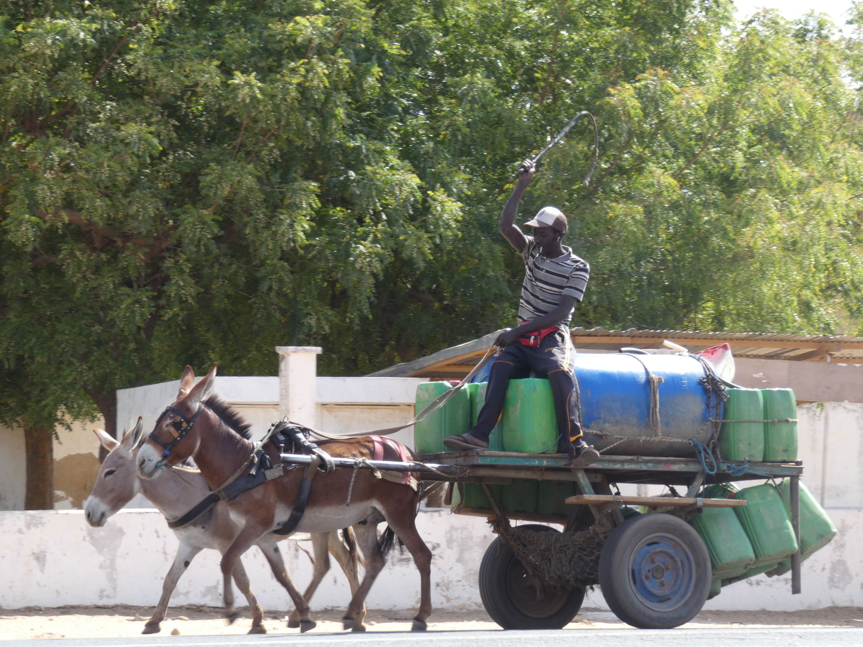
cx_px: 432
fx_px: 5884
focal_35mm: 236
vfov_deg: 6.3
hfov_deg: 8.4
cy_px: 324
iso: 80
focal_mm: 42.3
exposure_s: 1/125
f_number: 5.5
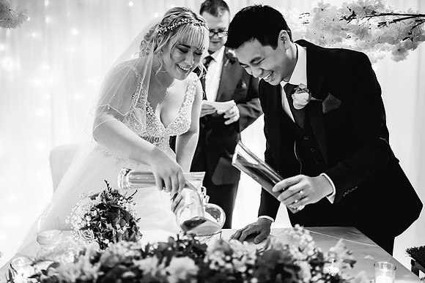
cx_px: 212
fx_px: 413
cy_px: 142
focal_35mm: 35
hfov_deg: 54.4
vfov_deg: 37.9
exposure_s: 1/250
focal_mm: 35
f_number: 1.4
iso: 4000
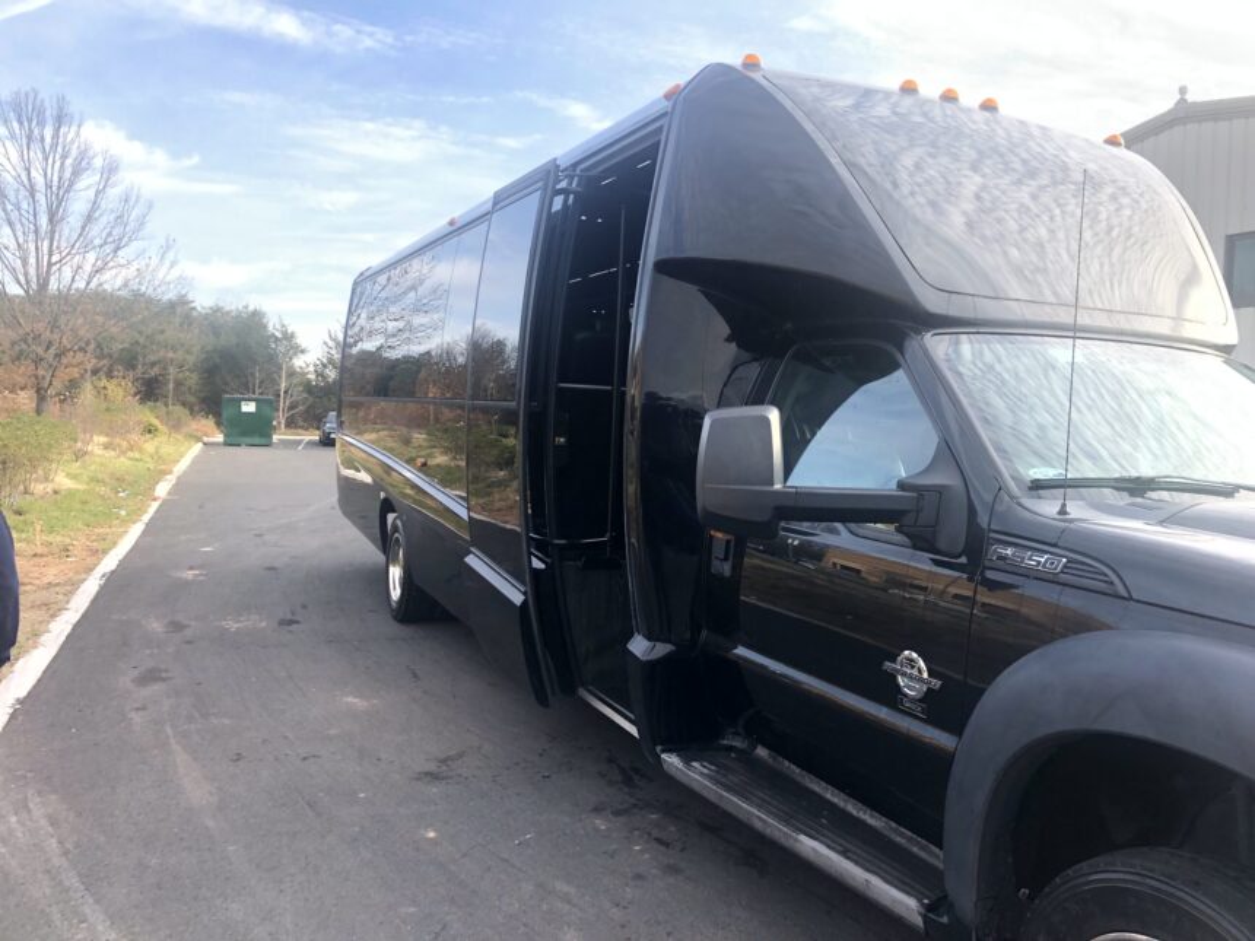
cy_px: 470
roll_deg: +0.0
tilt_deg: -2.5
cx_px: 628
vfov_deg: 49.7
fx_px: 1015
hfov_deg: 63.4
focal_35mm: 28
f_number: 1.8
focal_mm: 4
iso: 20
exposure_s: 1/528
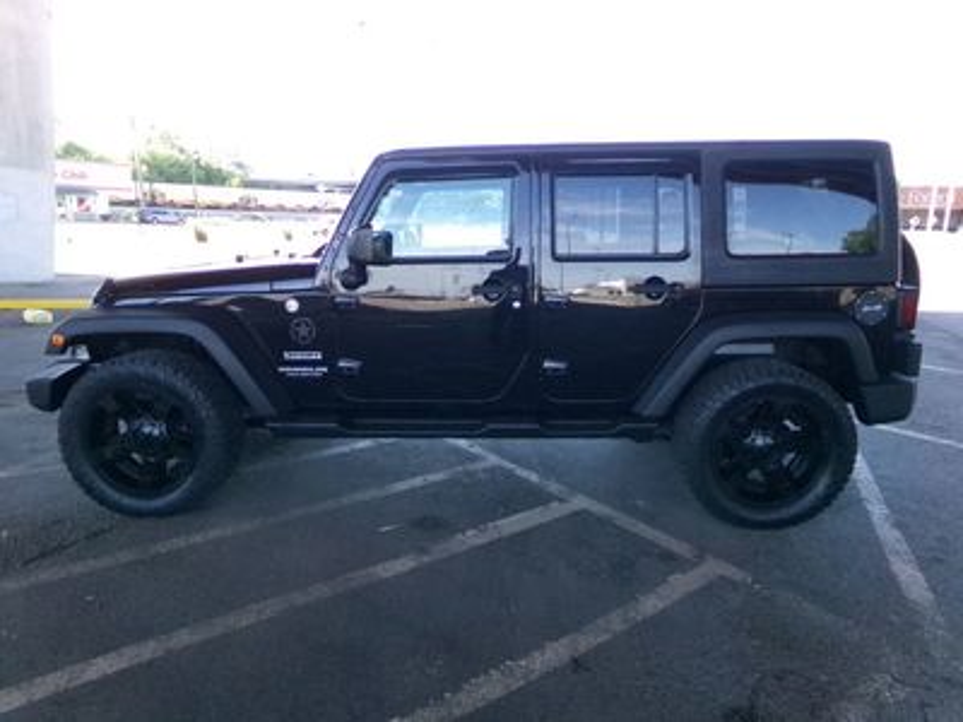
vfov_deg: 56.8
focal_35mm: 24
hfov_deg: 71.6
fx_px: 668
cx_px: 482
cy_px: 361
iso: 891
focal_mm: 4.3
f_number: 11.07
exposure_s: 1/60
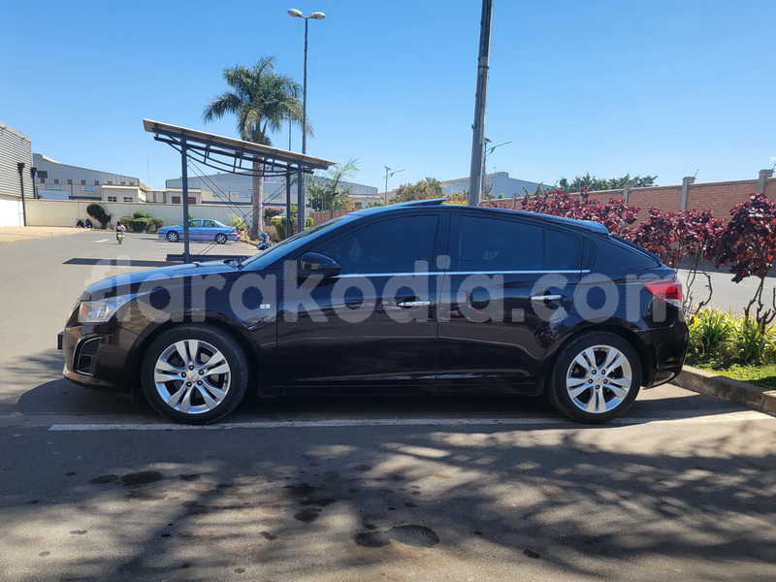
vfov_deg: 53.1
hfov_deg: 67.3
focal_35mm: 26
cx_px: 388
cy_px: 291
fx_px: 583
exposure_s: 1/1311
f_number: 1.8
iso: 40
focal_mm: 5.4
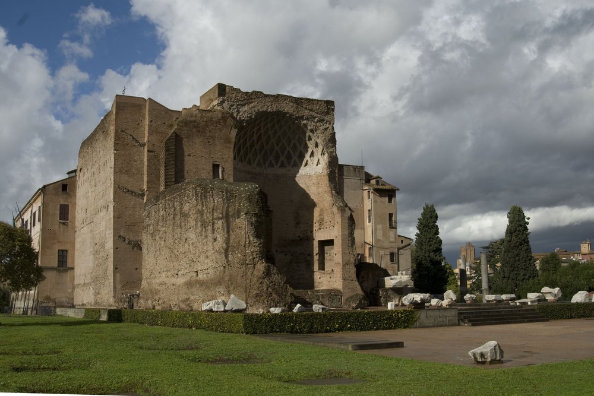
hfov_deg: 53.1
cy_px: 198
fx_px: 594
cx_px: 297
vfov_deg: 36.9
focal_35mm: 36
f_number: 11
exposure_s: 1/500
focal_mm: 24
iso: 200
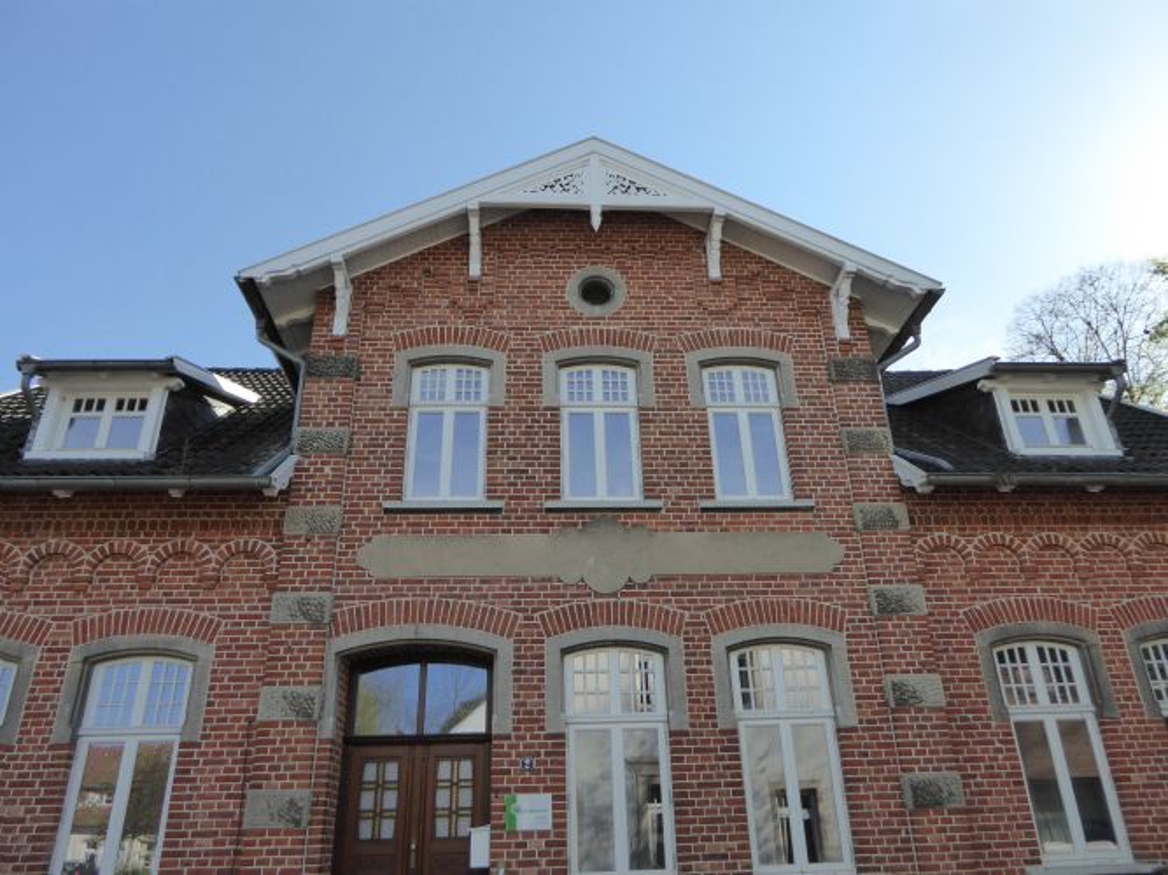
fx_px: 843
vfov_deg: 54.9
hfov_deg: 69.4
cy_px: 438
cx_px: 584
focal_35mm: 25
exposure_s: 1/640
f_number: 3.5
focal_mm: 4.3
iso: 200
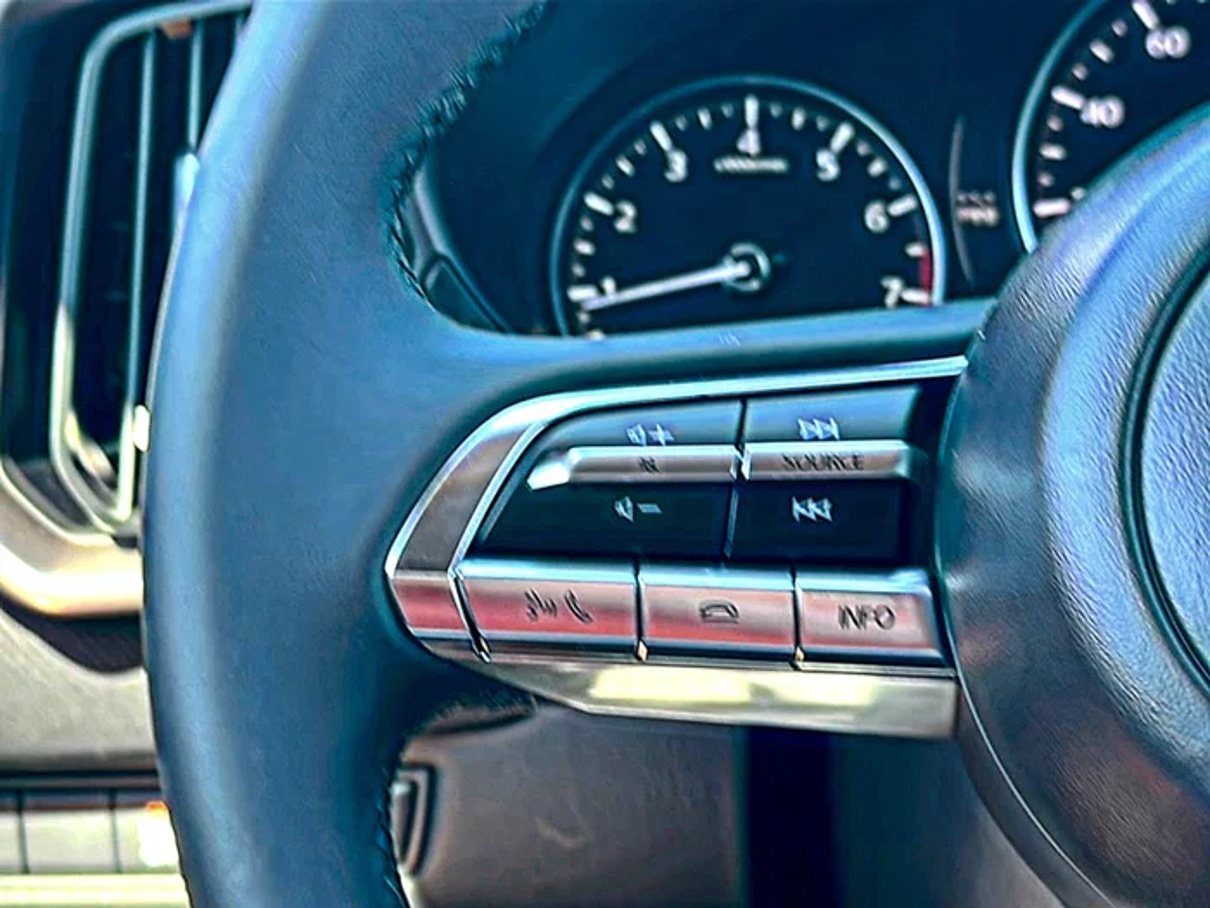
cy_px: 454
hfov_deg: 32.7
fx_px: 2062
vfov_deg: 24.8
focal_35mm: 59
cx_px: 605
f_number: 1.78
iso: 64
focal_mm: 6.86
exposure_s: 1/73
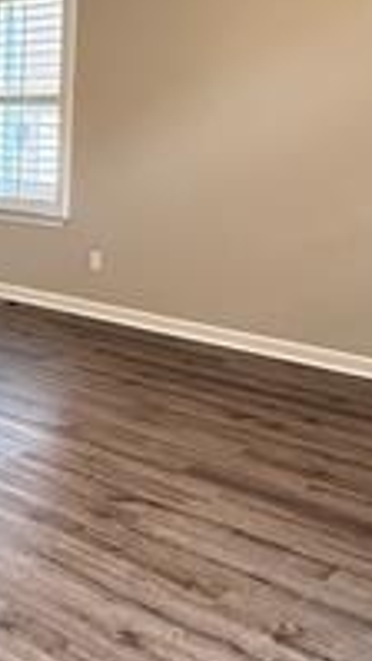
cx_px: -70
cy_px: 259
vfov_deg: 41.9
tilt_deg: -9.7
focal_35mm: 49
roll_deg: +0.0
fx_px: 859
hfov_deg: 22.6
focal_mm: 2.22
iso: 500
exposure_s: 1/120
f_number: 2.2
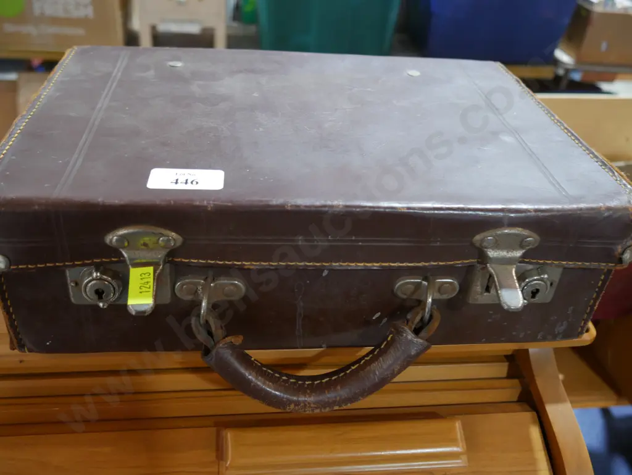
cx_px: 316
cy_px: 238
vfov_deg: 46.8
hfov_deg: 59.9
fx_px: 548
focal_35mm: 30
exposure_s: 1/60
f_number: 3.6
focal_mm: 15
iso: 800
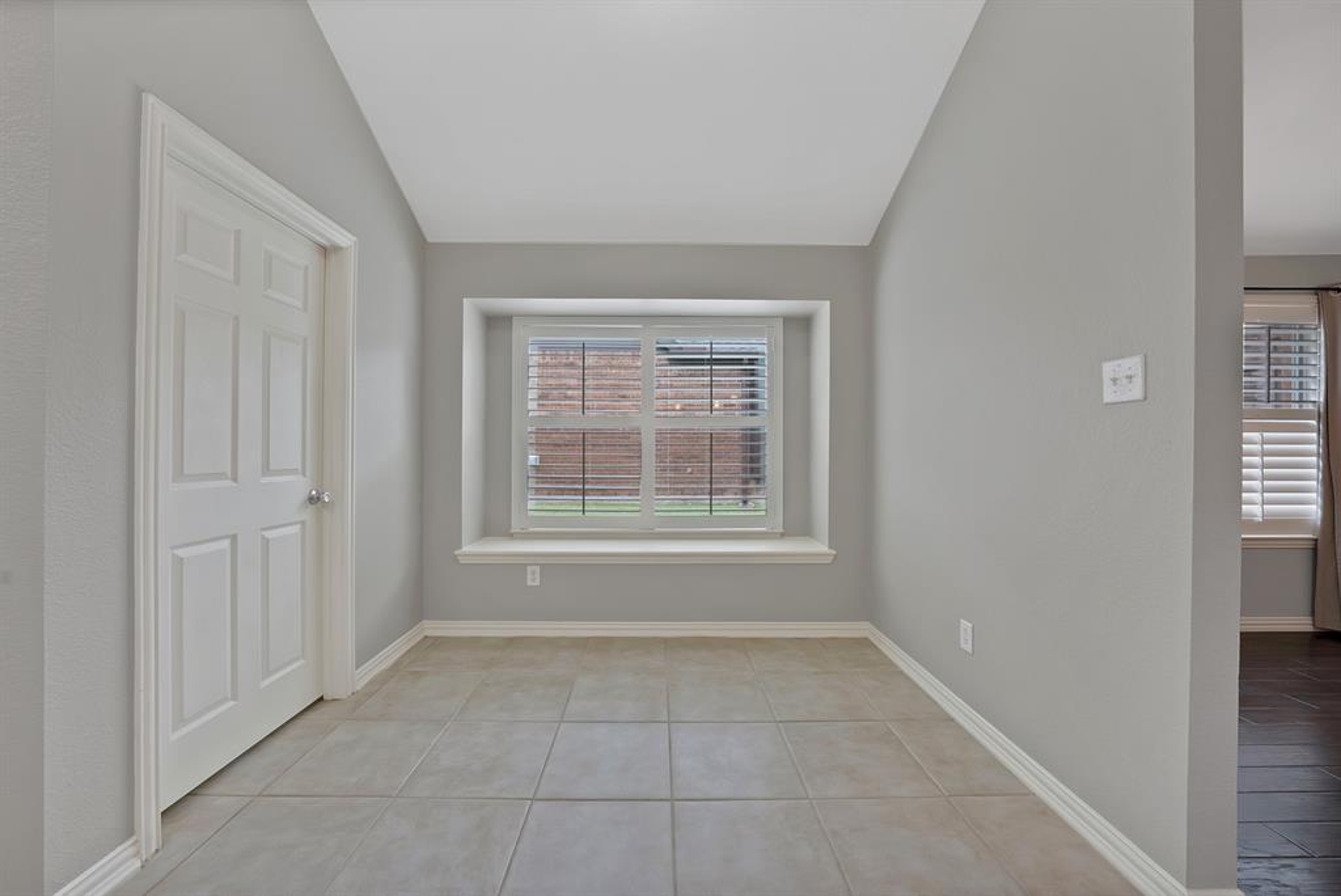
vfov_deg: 90.1
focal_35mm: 12
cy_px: 448
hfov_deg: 112.6
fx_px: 447
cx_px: 670
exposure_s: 1/10
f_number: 9
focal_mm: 12
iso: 640
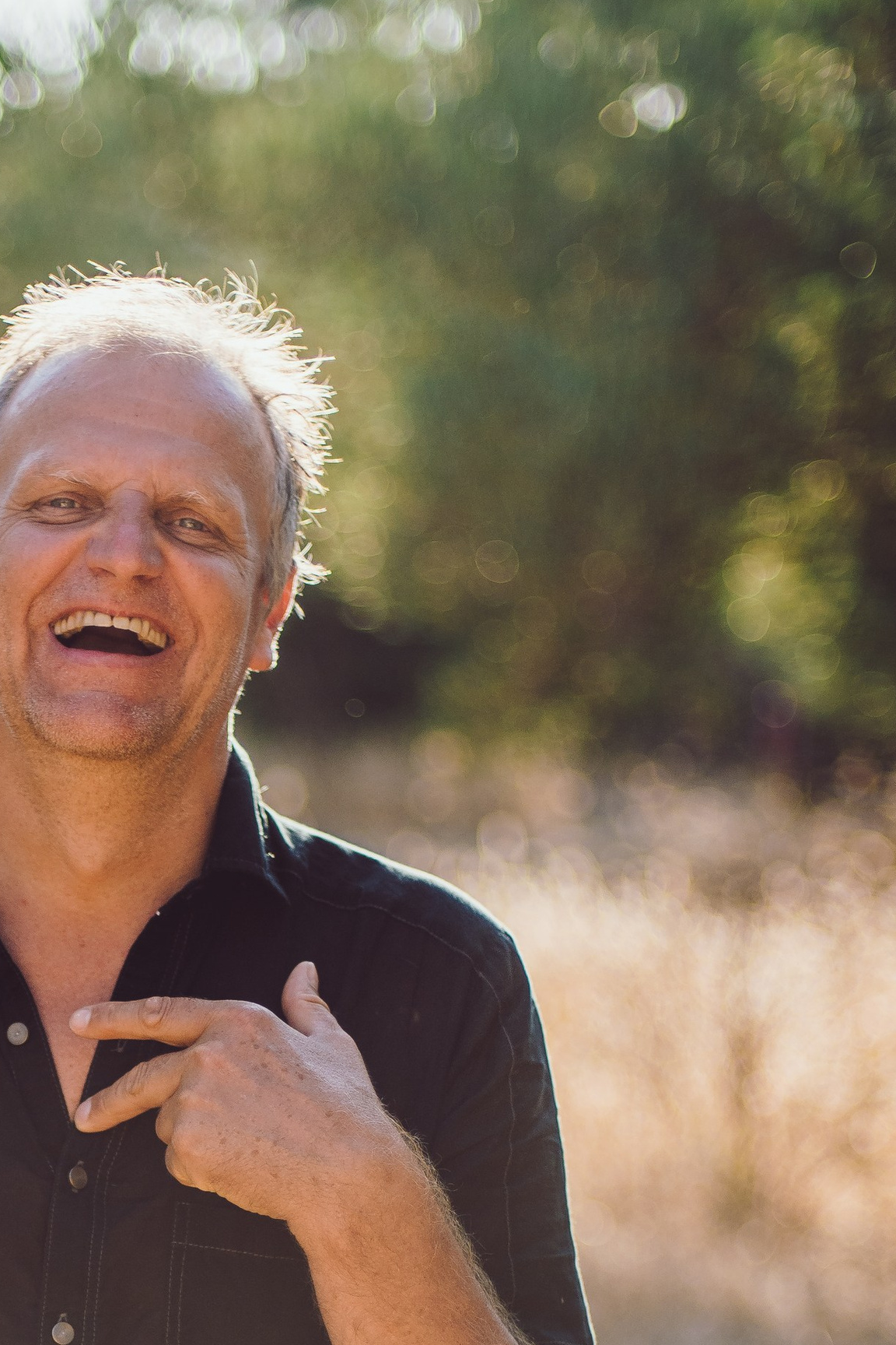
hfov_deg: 12.2
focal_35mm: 111
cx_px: -5
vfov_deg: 18.1
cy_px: 1212
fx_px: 4144
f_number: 2
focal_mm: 50
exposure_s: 1/3200
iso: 125
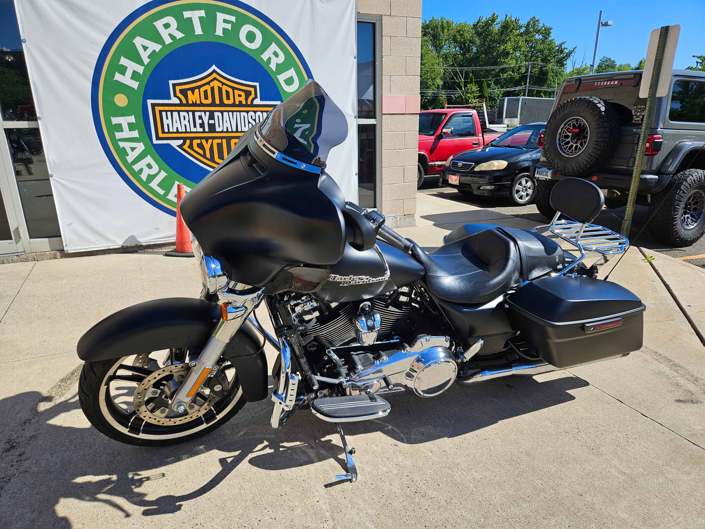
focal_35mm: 23
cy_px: 264
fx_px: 468
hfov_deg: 73.9
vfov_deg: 58.9
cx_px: 352
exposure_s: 1/1380
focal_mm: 5.4
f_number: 1.8
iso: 25
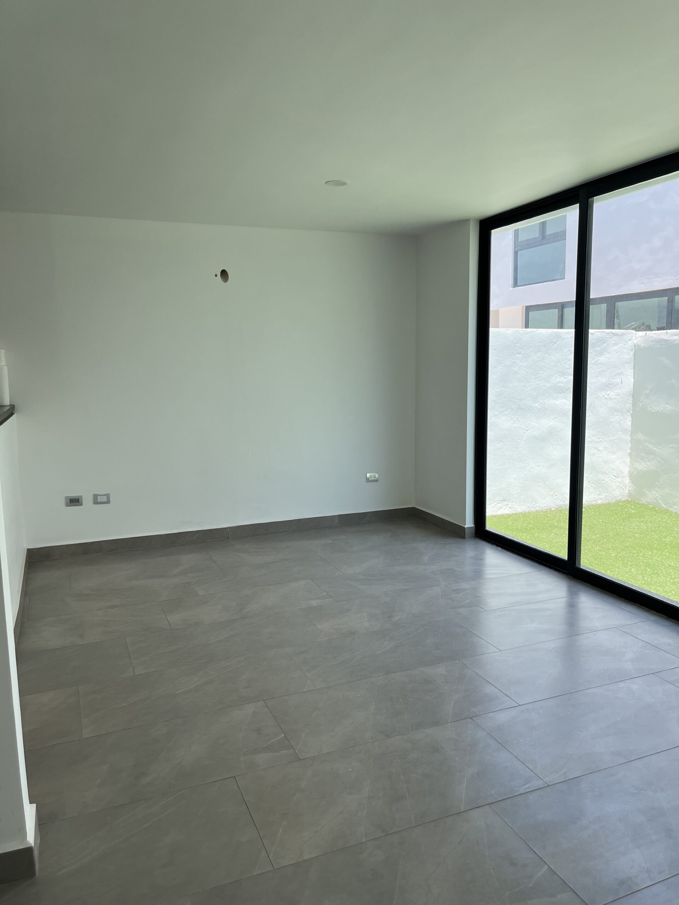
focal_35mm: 26
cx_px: 340
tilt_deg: -8.9
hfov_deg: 53.1
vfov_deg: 67.3
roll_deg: +1.2
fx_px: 680
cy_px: 452
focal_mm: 5.1
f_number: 1.6
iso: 50
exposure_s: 1/400
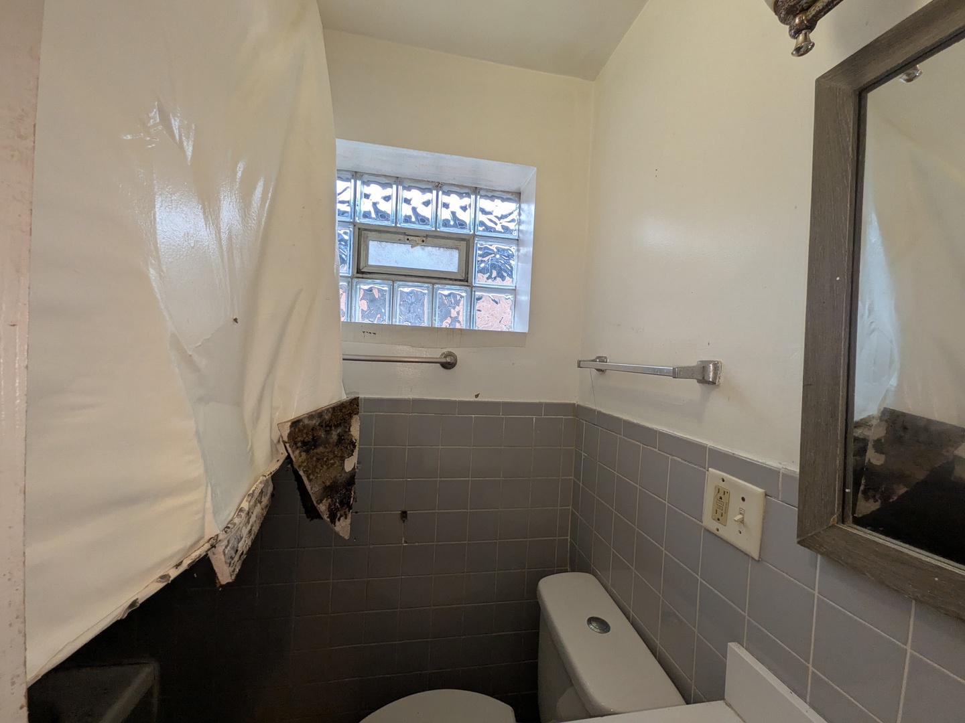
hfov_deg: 102.1
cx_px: 482
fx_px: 390
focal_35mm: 14
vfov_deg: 85.7
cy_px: 362
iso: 118
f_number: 2.2
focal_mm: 1.85
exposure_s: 1/120
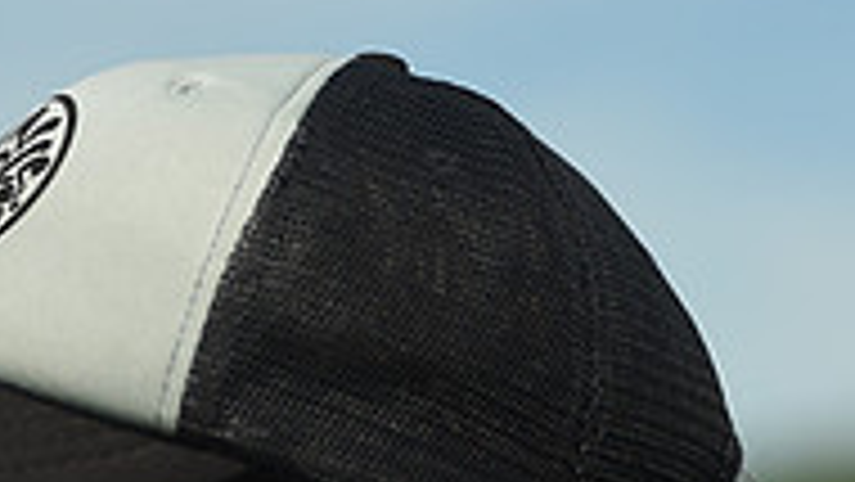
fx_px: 7257
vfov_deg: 3.8
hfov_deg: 6.7
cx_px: 144
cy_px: 655
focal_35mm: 320
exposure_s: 1/2000
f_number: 3.5
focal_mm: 100
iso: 100
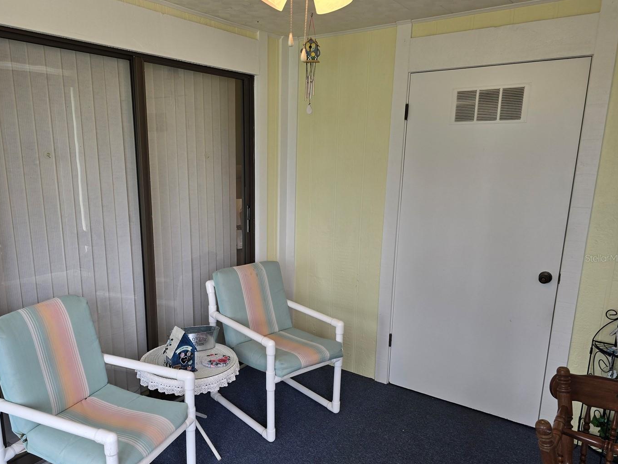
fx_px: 482
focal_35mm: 27
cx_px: 265
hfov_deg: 65.0
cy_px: 258
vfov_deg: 51.2
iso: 40
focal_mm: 6.3
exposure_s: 1/120
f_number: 1.7
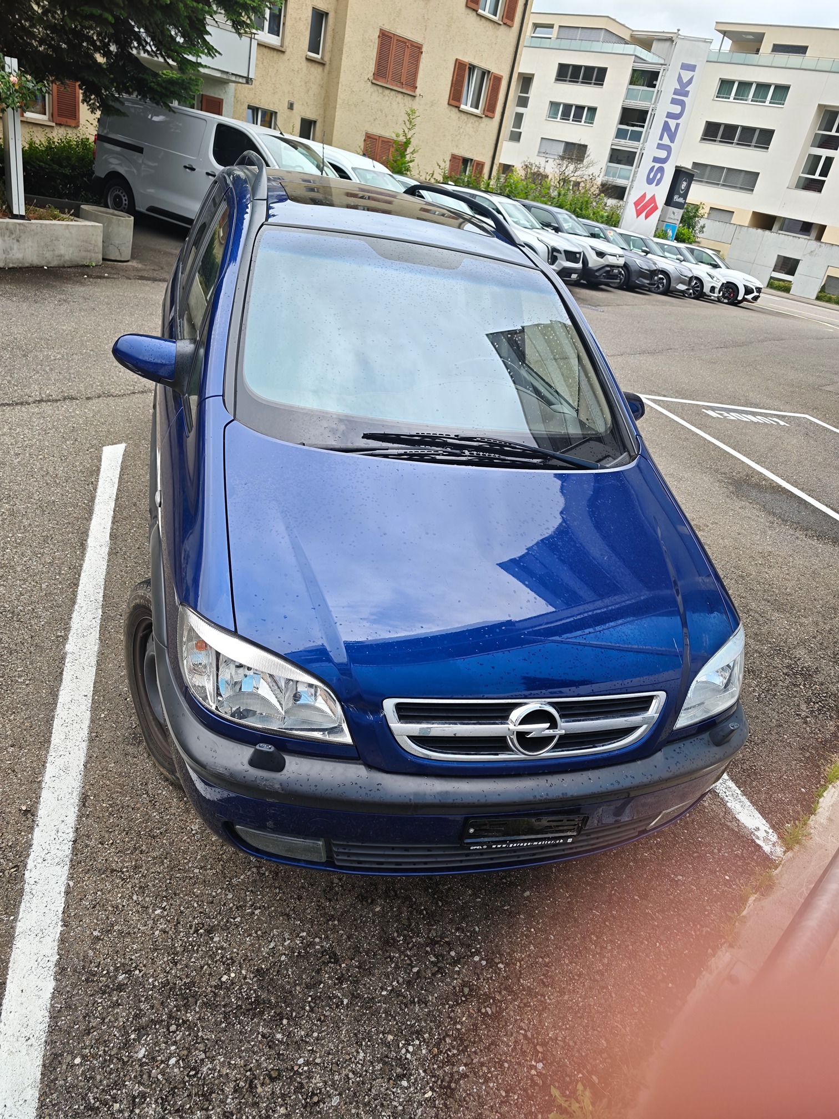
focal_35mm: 23
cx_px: 420
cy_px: 560
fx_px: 743
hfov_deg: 58.9
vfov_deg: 73.9
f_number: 1.67
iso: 50
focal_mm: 8.71
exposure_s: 1/2187
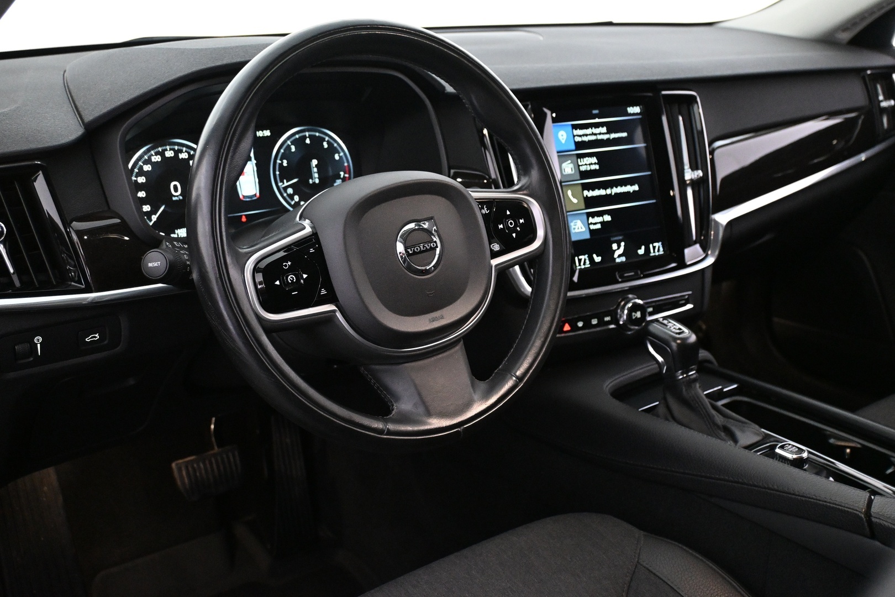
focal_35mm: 38
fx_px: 932
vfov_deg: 35.5
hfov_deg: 51.3
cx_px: 448
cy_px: 298
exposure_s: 1/40
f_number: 4.2
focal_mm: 25
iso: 4000
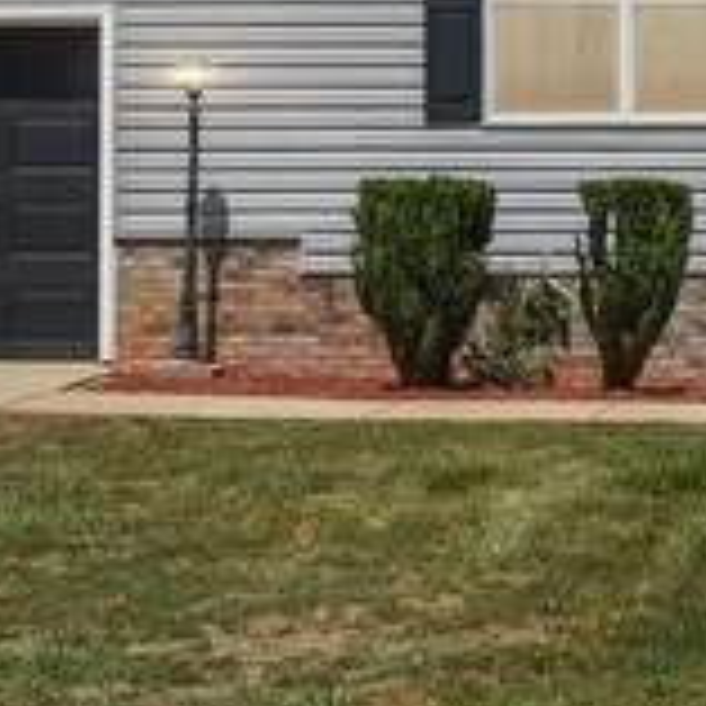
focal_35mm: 166
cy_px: 281
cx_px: 1039
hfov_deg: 10.2
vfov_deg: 10.5
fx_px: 3830
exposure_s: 1/800
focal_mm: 24
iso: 200
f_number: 8
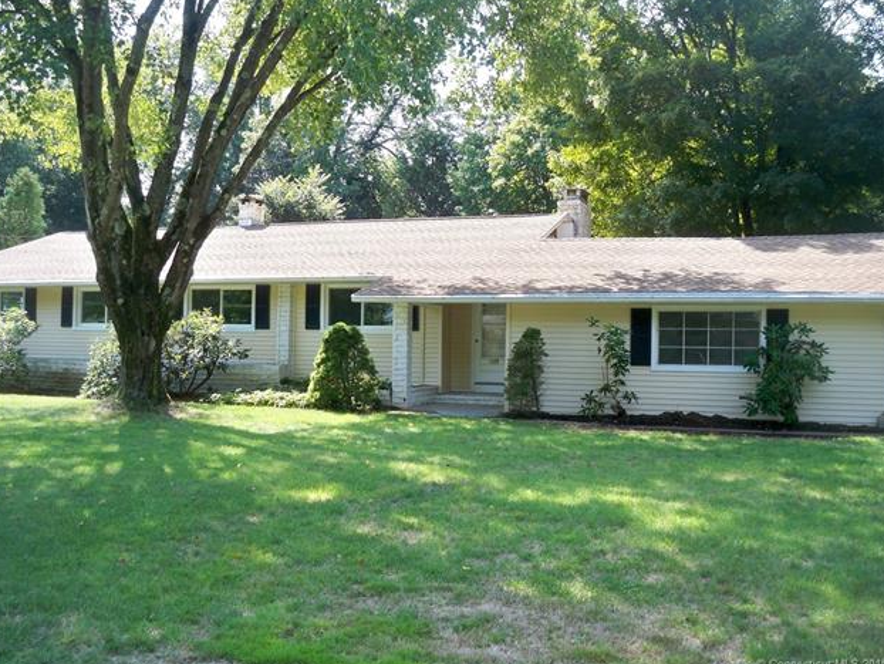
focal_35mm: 36
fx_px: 920
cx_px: 438
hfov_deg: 51.3
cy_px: 331
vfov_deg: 39.7
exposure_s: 1/125
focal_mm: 6.3
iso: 64
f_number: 3.1
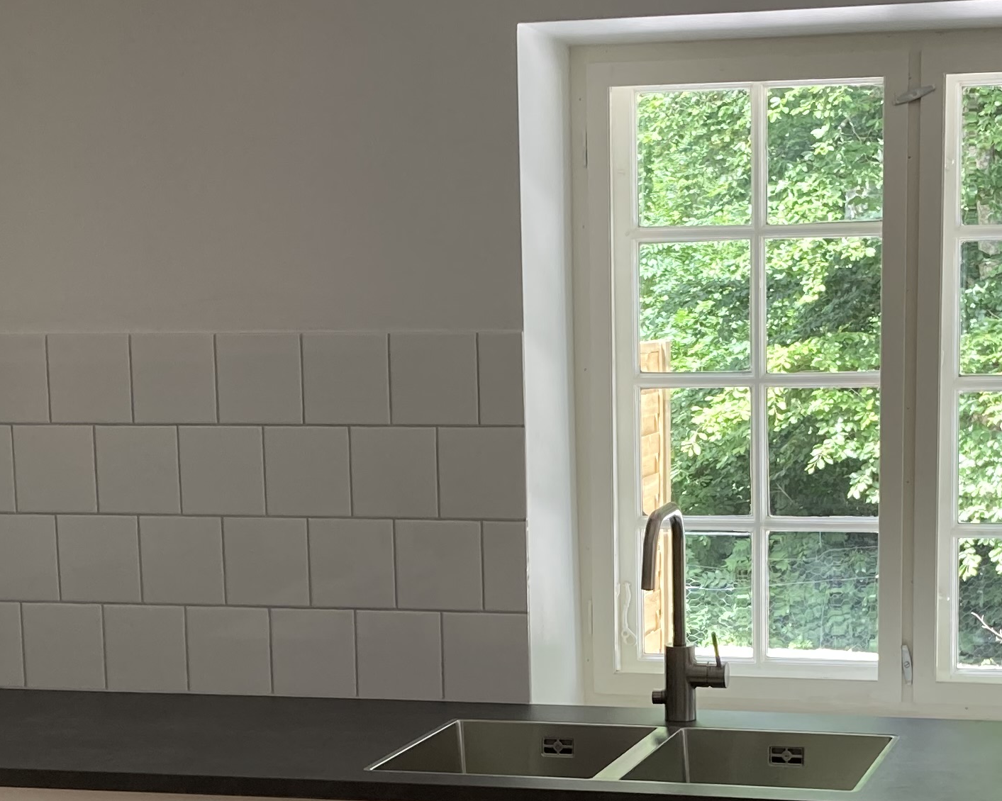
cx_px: 561
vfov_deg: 19.5
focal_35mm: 78
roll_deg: +0.3
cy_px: 639
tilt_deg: -8.0
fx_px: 2313
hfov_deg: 24.4
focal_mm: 3.99
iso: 50
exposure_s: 1/121
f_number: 1.8
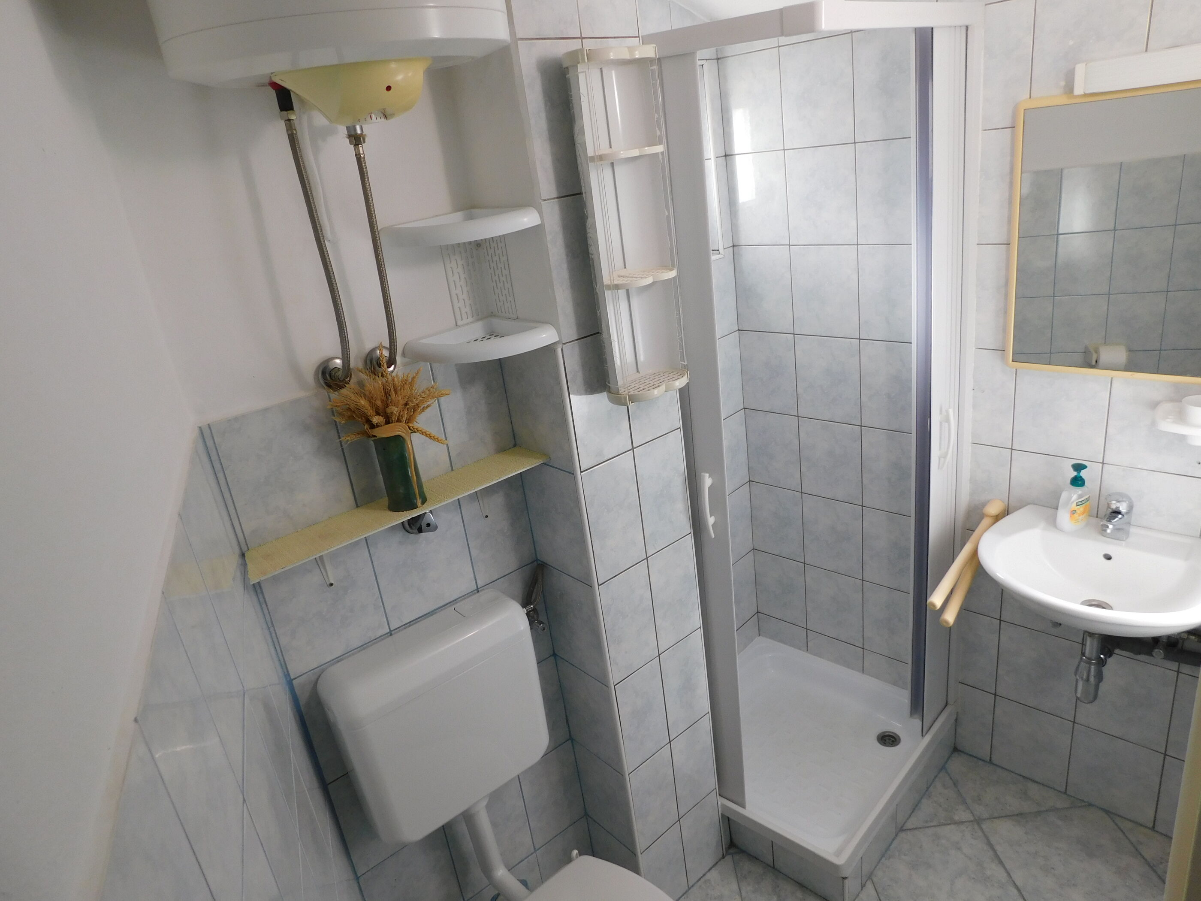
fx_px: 798
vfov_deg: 58.9
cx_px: 600
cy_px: 450
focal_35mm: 23
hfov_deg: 73.9
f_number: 3
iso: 125
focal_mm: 4
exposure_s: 1/40
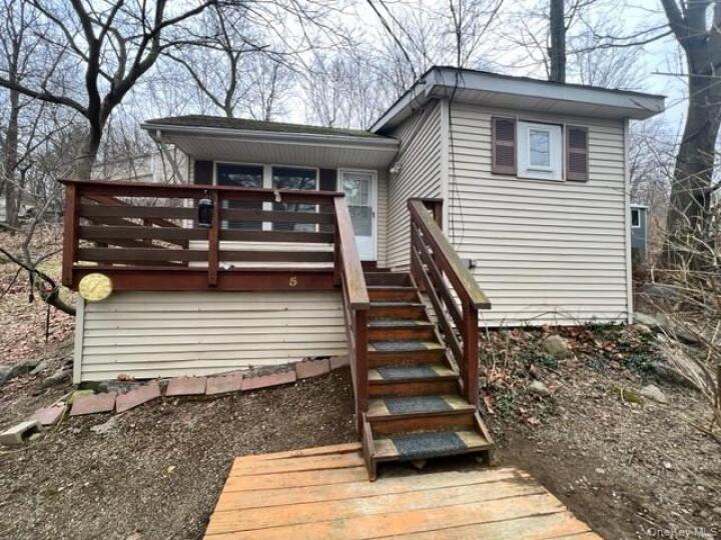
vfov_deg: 89.9
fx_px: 271
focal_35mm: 13
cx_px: 360
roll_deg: +0.0
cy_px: 270
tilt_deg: +1.5
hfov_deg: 106.2
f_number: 1.8
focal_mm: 1.57
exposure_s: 1/166
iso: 32
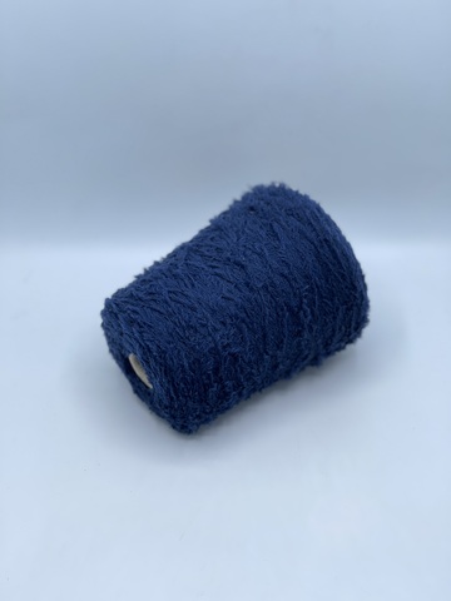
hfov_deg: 22.9
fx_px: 1112
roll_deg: +1.1
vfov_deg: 30.3
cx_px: 226
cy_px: 300
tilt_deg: -42.9
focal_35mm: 64
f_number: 2.2
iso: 20
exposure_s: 1/133
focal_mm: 7.5
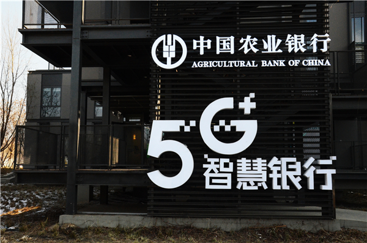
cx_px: 184
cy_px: 122
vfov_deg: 36.7
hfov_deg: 53.2
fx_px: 366
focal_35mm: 36
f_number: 14
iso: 2000
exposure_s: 1/800
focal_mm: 24
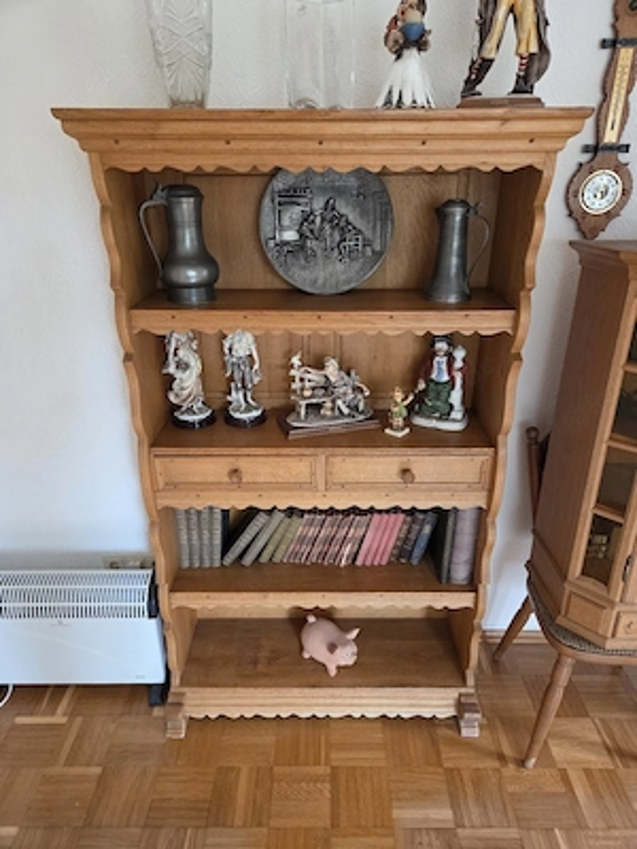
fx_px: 564
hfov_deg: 58.9
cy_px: 424
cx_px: 318
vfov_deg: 73.9
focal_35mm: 23
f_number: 1.8
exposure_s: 1/101
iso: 800
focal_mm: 5.4
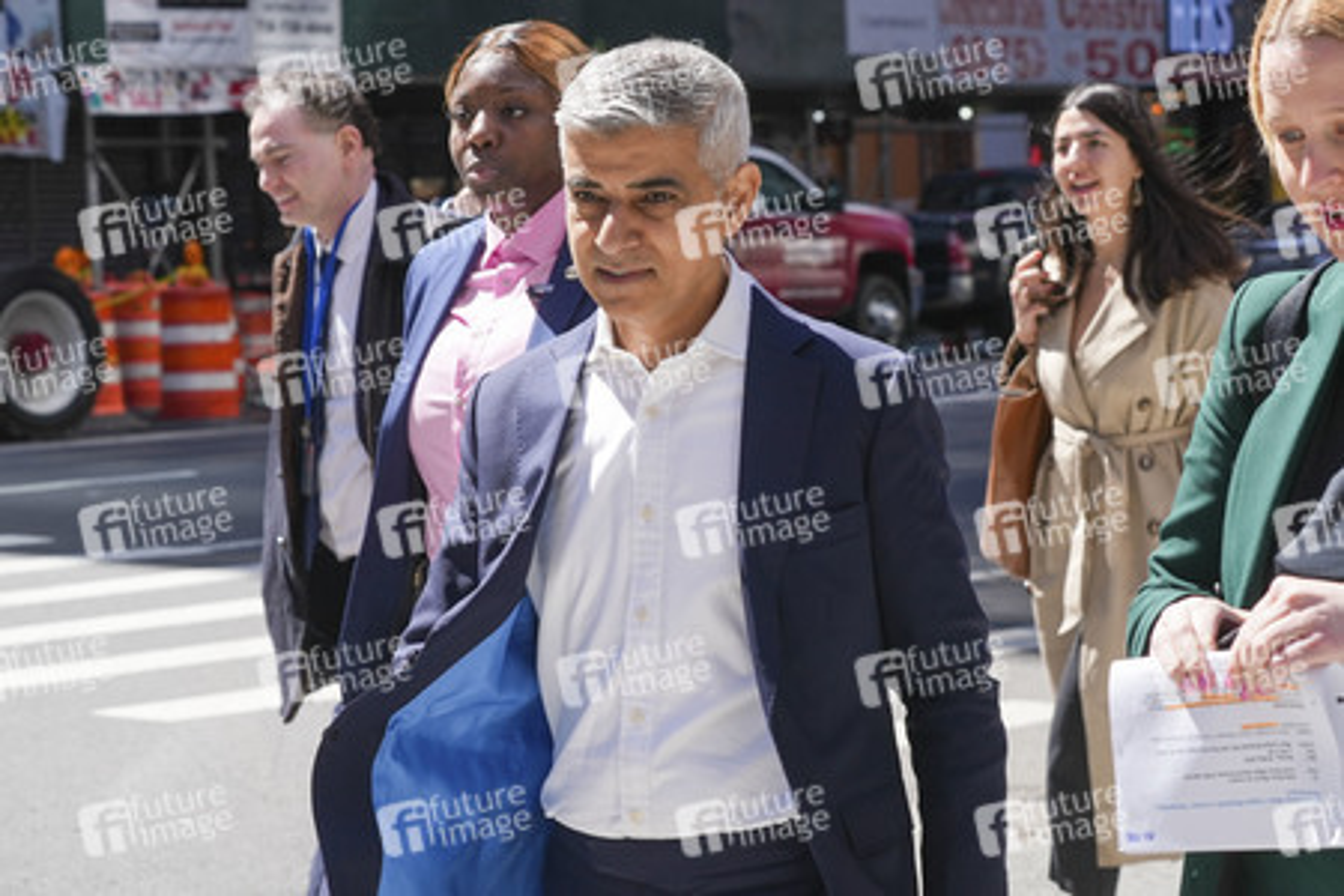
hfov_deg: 20.4
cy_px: 448
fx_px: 3733
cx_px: 672
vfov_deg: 13.7
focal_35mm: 100
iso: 400
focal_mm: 100
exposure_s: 1/400
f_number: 10
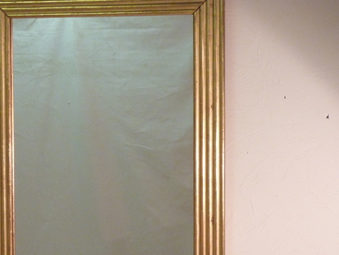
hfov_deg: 17.9
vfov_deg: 13.6
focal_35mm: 109
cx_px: 85
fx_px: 1068
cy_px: 161
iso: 400
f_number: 4.1
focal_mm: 11
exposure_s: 1/40
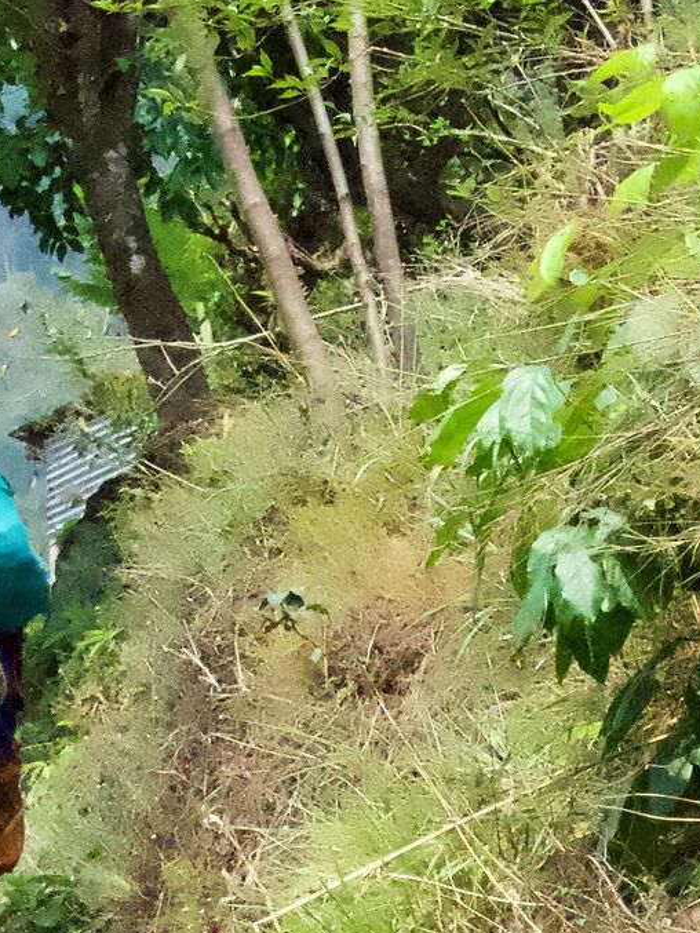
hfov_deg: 4.0
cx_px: 813
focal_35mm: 372
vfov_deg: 5.3
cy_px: 1118
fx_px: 10027
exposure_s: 1/3200
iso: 1600
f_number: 4.9
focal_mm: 18.8
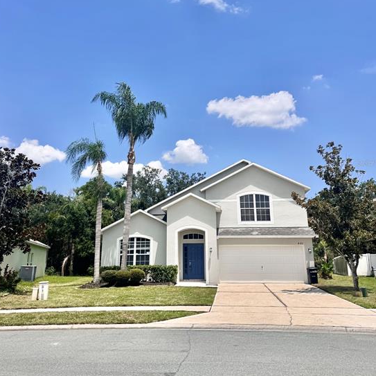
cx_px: 189
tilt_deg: +14.9
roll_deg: +1.0
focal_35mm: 30
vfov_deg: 53.9
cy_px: 163
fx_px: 369
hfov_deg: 54.0
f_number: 1.78
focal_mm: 6.76
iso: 80
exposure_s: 1/7937
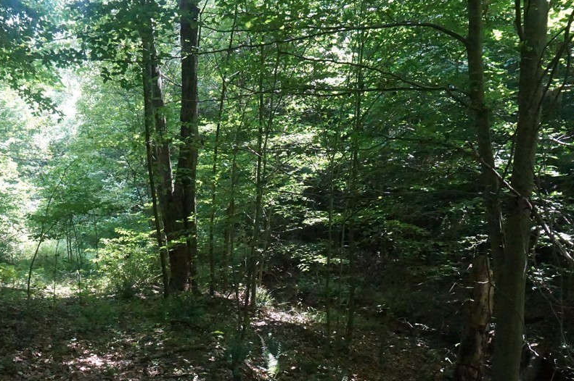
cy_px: 237
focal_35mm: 33
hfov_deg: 56.7
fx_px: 526
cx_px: 224
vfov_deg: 39.6
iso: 8000
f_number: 8
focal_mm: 16
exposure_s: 1/640
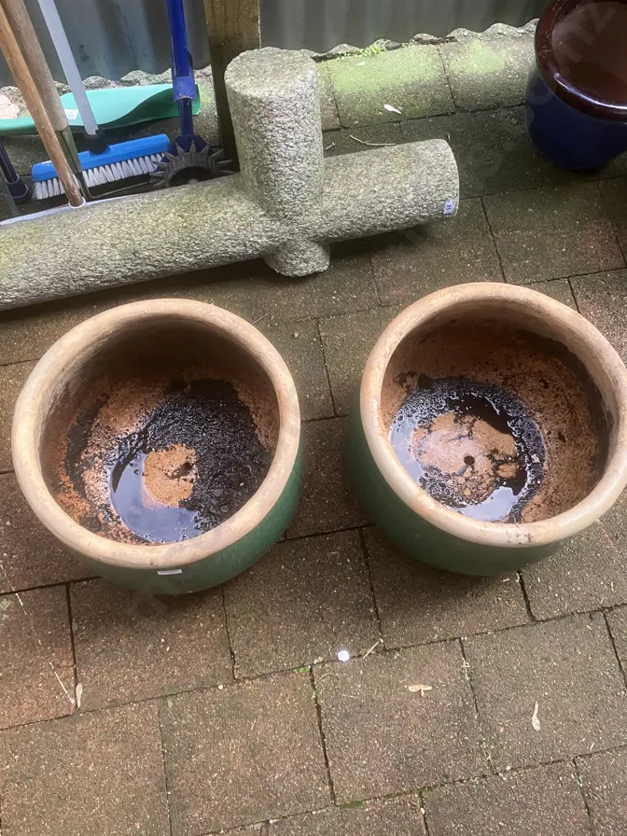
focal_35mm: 32
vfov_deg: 56.7
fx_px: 773
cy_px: 383
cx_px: 315
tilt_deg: -69.3
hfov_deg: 44.2
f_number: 1.8
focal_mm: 3.99
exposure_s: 1/88
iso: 80
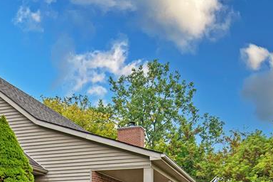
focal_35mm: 40
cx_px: 143
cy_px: 230
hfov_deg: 48.4
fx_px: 303
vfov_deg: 28.2
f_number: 5.6
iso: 200
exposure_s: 1/250
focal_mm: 10
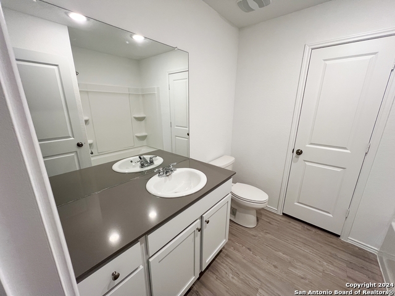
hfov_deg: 106.2
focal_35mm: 13
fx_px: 148
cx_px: 198
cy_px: 148
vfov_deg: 89.9
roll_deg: -1.3
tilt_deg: -16.1
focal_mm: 1.57
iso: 125
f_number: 1.8
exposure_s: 1/120
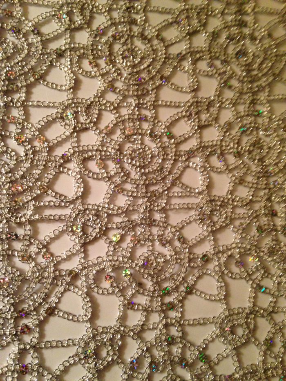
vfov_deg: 55.3
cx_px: 143
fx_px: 363
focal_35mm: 33
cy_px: 190
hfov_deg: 43.0
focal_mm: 4.13
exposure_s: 1/20
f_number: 2.4
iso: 400
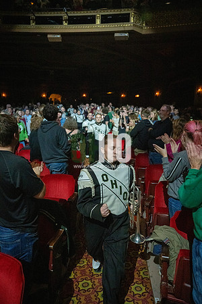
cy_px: 152
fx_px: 210
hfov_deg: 51.3
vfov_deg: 71.5
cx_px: 101
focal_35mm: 25
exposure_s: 1/500
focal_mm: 25
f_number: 2.8
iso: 12800
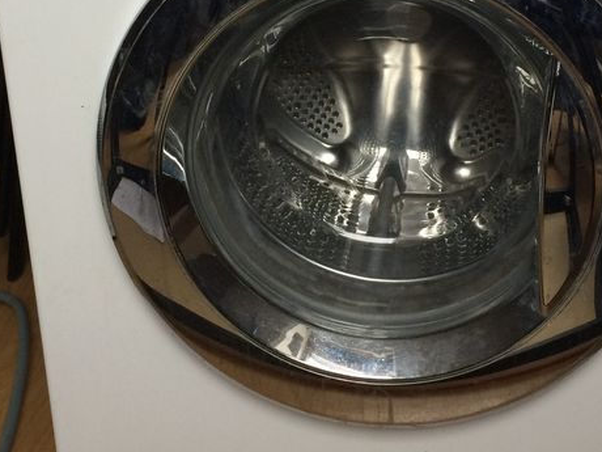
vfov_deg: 23.1
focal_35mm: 63
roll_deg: +3.1
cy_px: 127
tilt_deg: -21.2
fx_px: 1096
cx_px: 285
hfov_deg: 30.7
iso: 125
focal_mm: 4.15
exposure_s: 1/33
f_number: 2.2
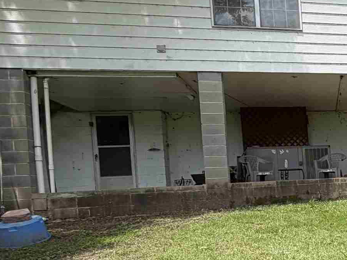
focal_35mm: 48
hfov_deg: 30.0
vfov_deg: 29.7
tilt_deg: +0.4
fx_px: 481
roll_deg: +4.1
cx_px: 469
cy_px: 198
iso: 40
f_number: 2.2
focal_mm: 2.22
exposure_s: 1/709
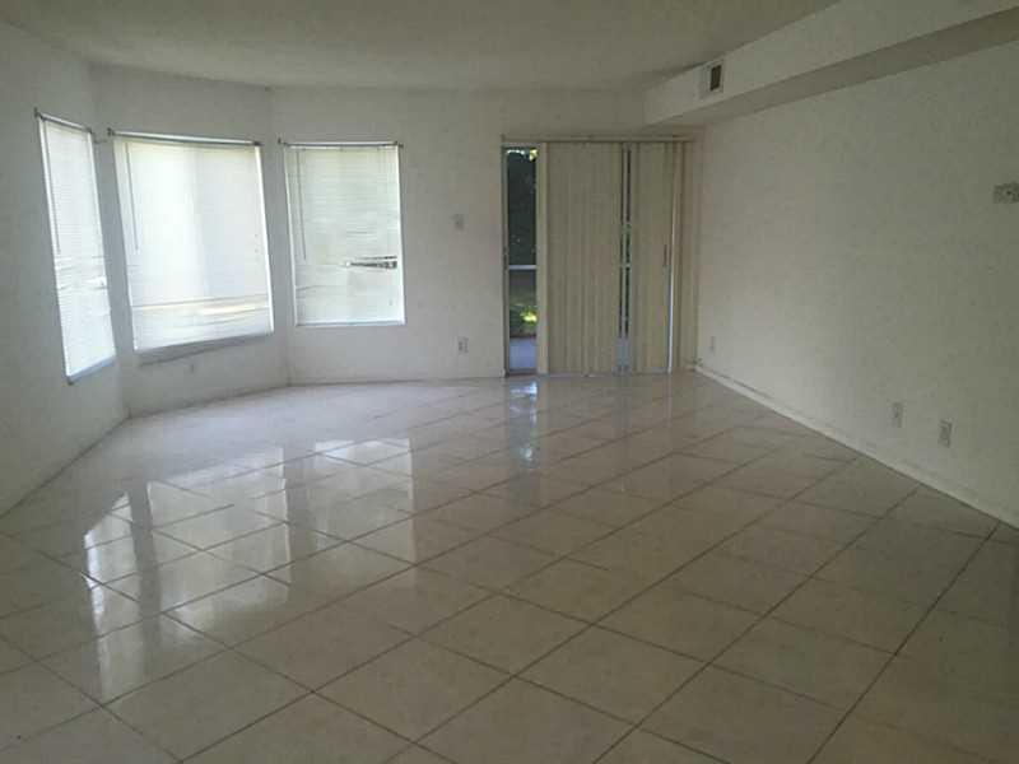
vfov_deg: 48.2
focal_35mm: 29
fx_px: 854
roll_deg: -1.1
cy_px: 382
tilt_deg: -10.5
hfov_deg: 61.7
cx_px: 510
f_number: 2.2
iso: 32
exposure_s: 1/30
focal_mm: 4.15
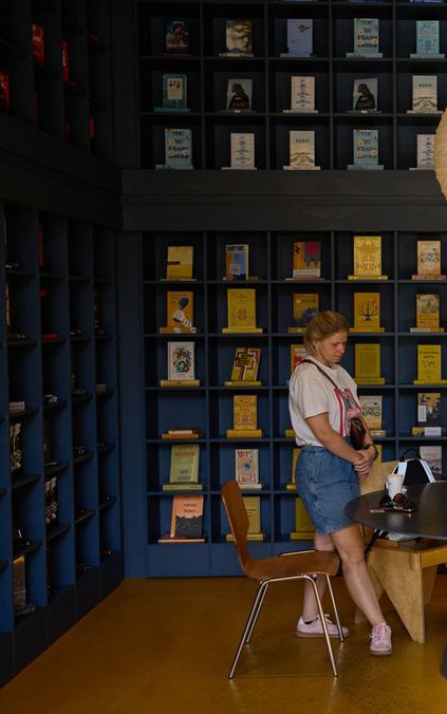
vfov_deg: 37.5
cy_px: 357
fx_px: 1052
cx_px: 484
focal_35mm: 54
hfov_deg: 22.7
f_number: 1.8
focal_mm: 35
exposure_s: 1/2000
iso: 640
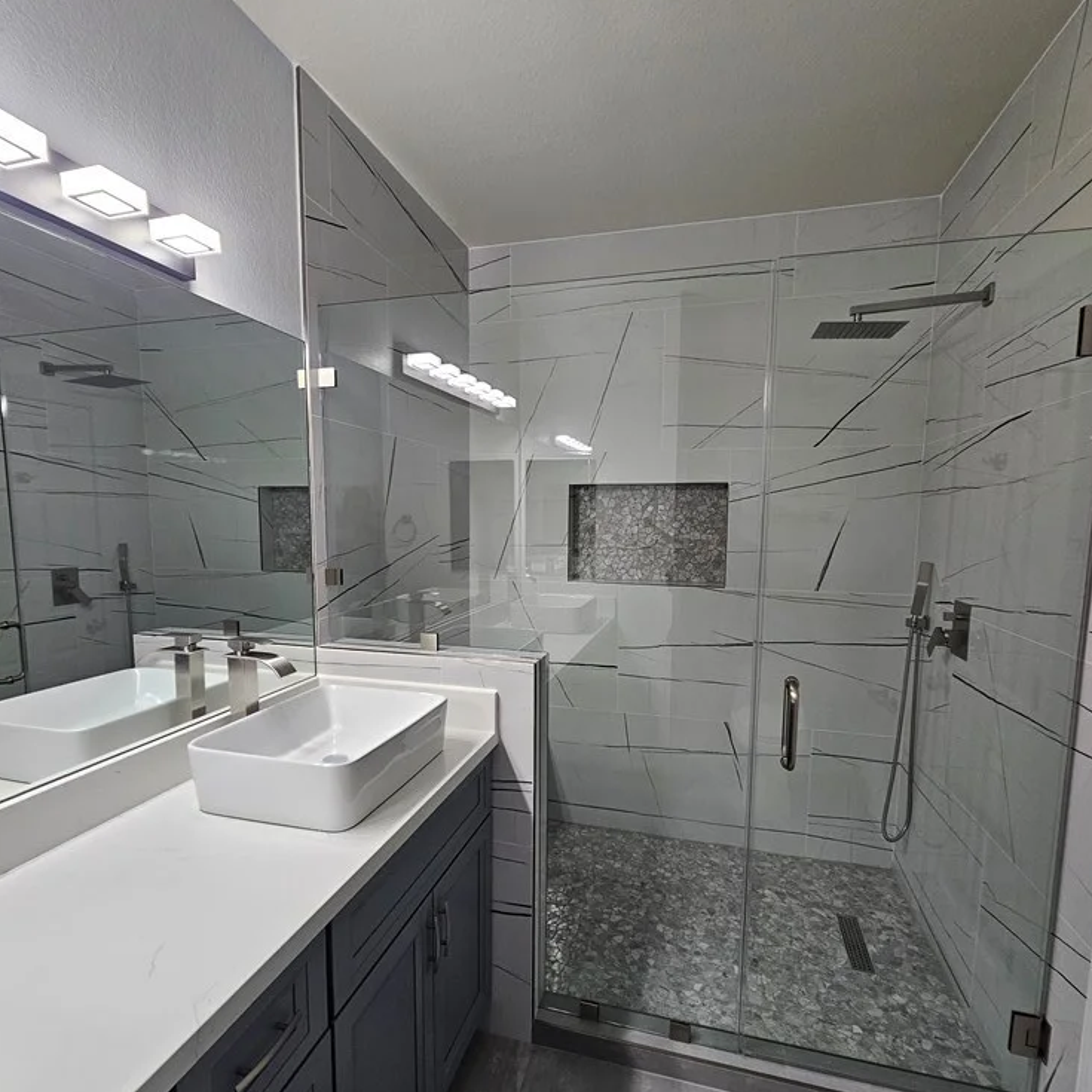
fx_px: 571
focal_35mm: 16
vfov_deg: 87.3
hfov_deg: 87.4
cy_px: 579
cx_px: 536
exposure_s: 1/60
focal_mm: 2.2
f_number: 2.2
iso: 125
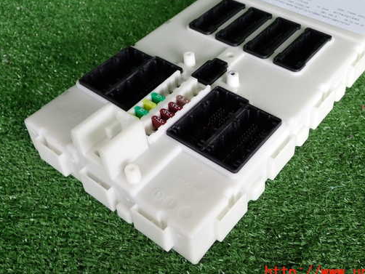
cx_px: 211
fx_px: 454
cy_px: 118
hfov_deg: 43.7
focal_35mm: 43
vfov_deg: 33.6
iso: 200
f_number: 2.5
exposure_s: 1/80
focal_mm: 6.37
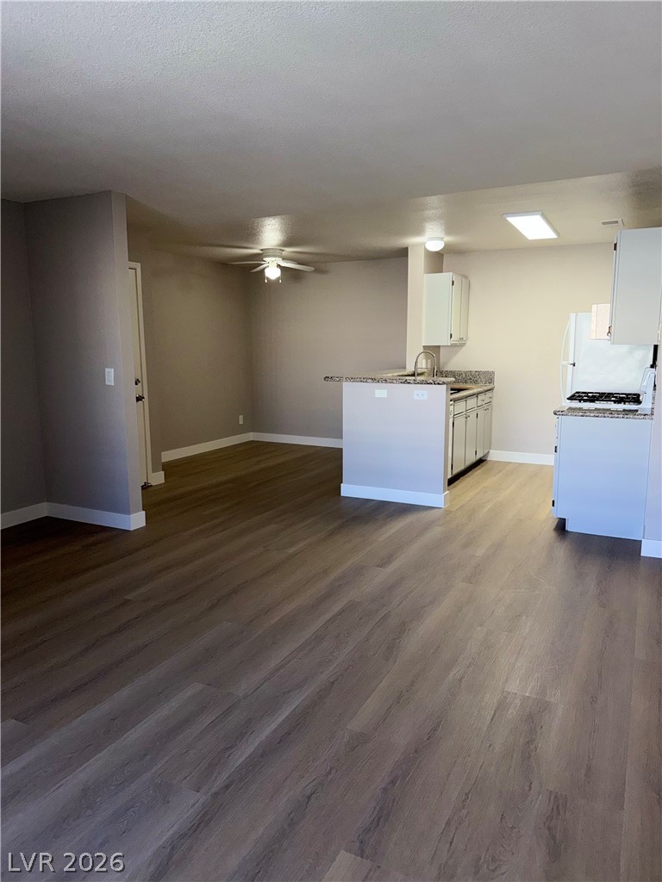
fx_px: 612
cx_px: 331
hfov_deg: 56.8
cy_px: 441
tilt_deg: -9.3
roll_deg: +0.1
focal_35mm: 24
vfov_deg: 71.6
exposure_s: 1/191
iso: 50
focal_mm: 6.76
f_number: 1.78
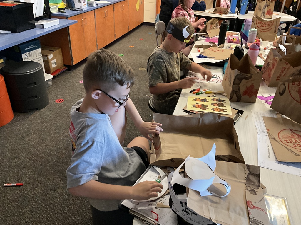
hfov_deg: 61.7
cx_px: 150
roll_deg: -1.2
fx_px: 252
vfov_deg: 48.2
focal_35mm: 29
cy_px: 112
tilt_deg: -30.9
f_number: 1.8
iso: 320
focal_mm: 3
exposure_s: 1/40
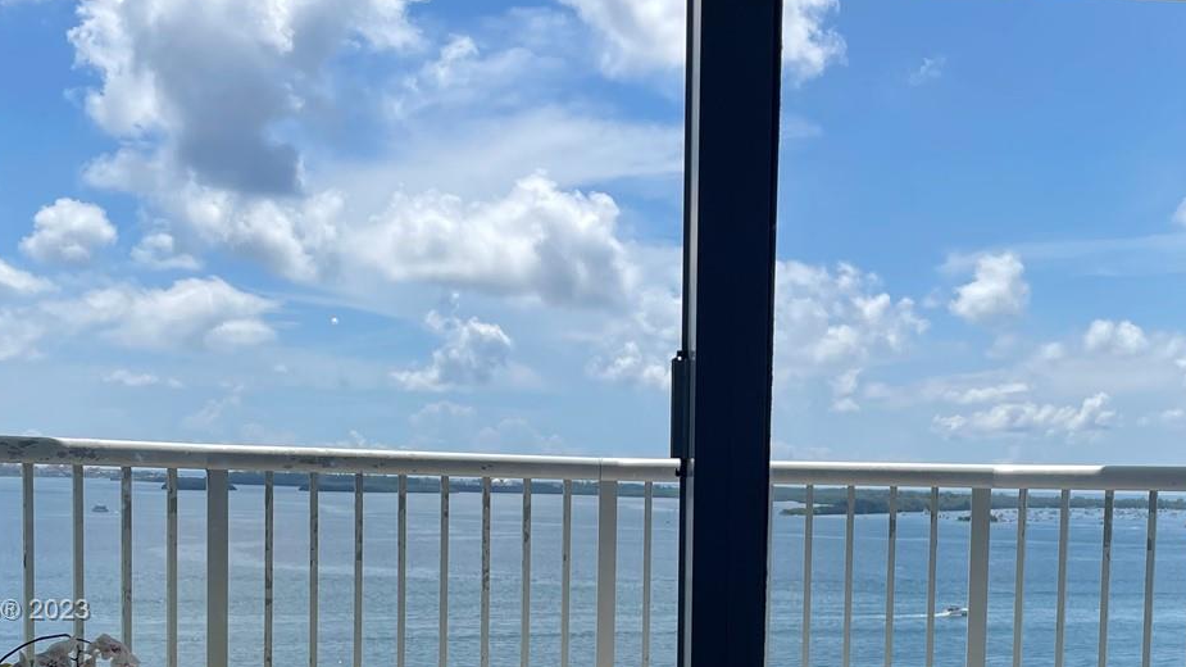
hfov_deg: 41.9
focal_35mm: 49
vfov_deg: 23.7
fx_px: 1541
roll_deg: -0.9
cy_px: 612
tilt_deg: -3.6
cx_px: 705
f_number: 1.6
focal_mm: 4.2
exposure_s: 1/5051
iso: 32
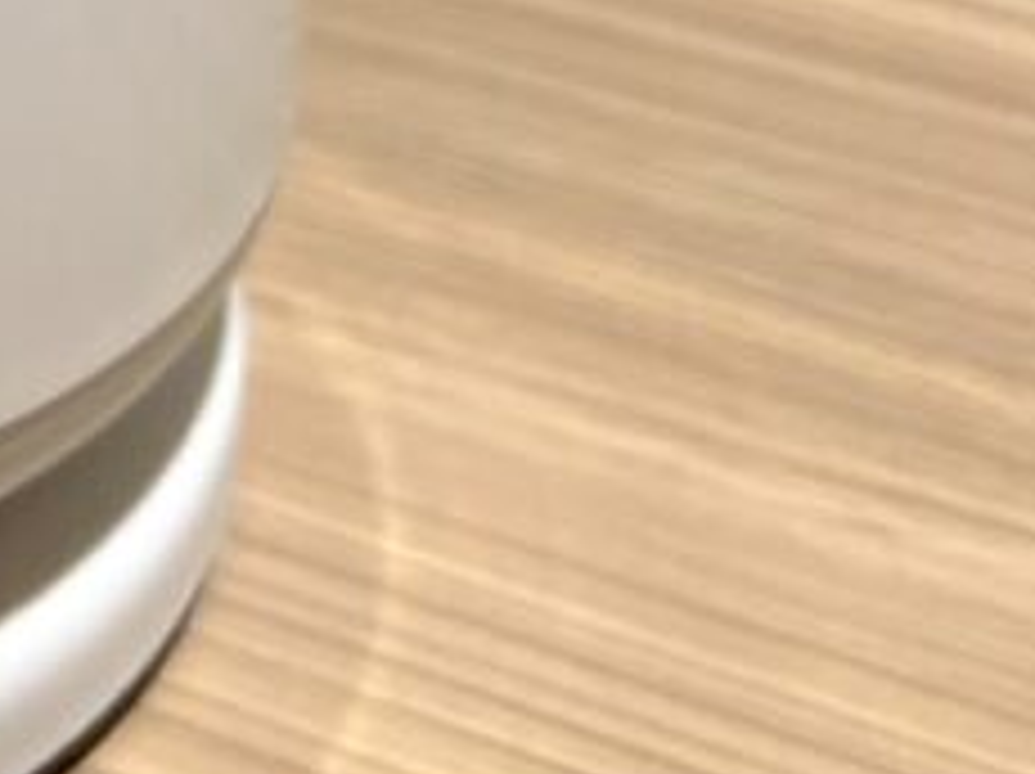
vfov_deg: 11.8
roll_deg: +0.6
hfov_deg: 14.9
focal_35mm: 116
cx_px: -806
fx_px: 3465
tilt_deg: -19.3
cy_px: -598
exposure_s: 1/100
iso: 125
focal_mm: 5.7
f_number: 1.5
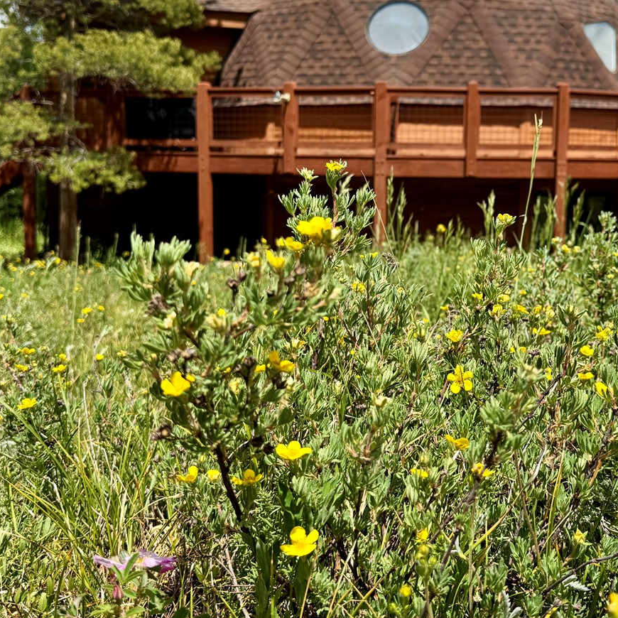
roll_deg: -0.8
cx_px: 384
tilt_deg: -5.8
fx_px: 788
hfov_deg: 42.5
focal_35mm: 39
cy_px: 227
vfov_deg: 42.5
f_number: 1.78
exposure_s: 1/3413
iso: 80
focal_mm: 6.76
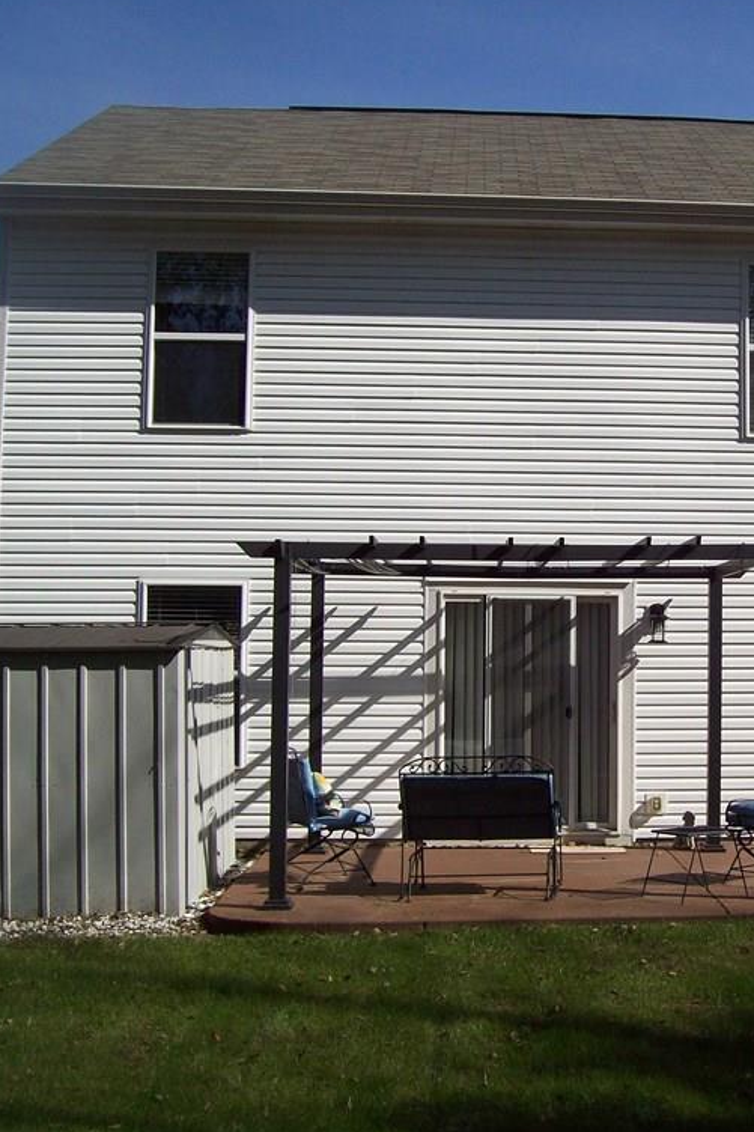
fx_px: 1603
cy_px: 560
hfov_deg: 25.7
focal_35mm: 51
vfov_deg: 38.9
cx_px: 662
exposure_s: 1/863
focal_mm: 6
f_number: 4.8
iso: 80
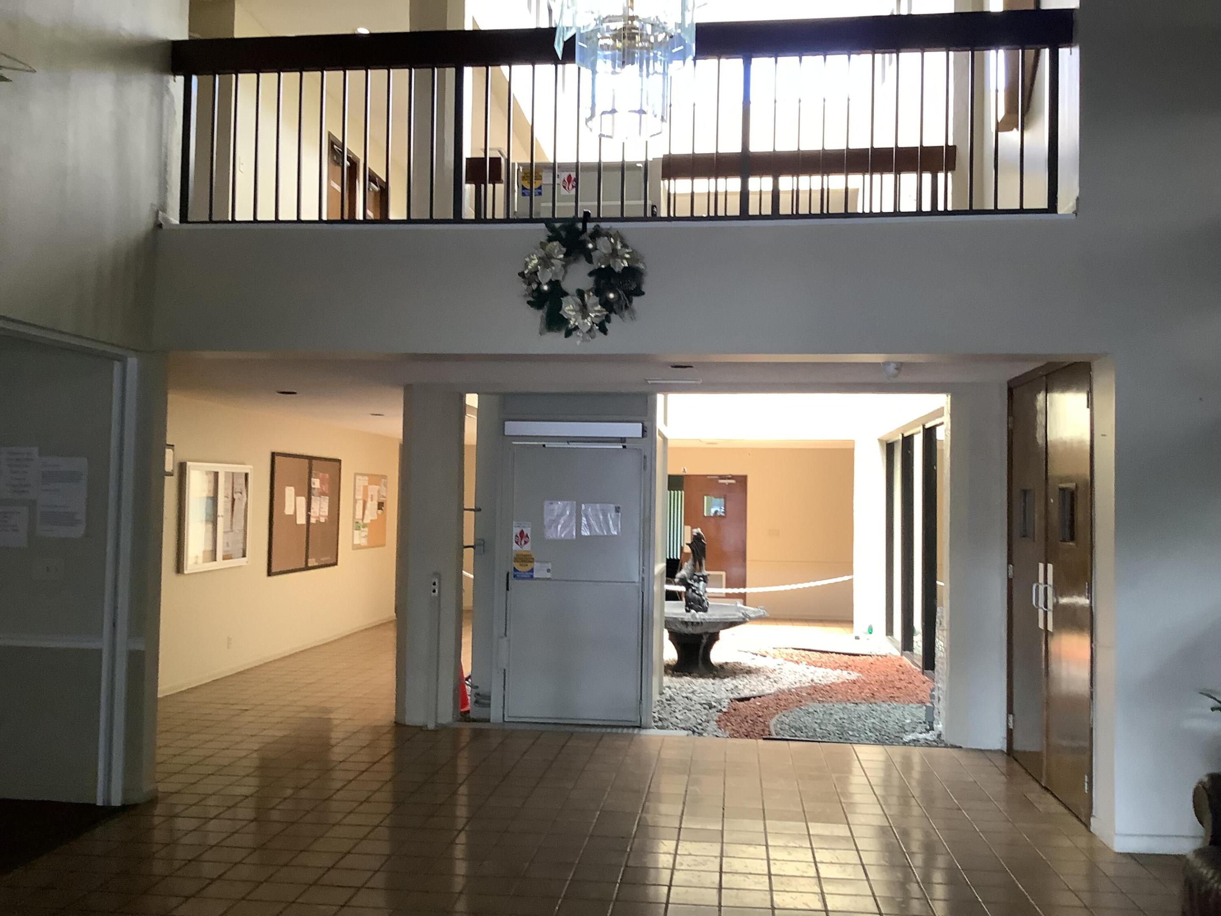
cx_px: 610
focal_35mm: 31
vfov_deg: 45.4
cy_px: 458
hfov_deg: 58.4
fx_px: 1093
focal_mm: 3.3
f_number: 2.4
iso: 160
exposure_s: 1/60
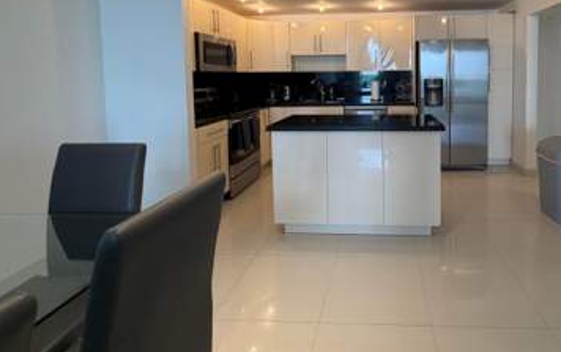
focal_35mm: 20
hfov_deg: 82.4
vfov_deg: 57.0
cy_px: 92
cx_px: 370
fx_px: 306
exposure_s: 1/120
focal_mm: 2.22
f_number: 2.2
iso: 200
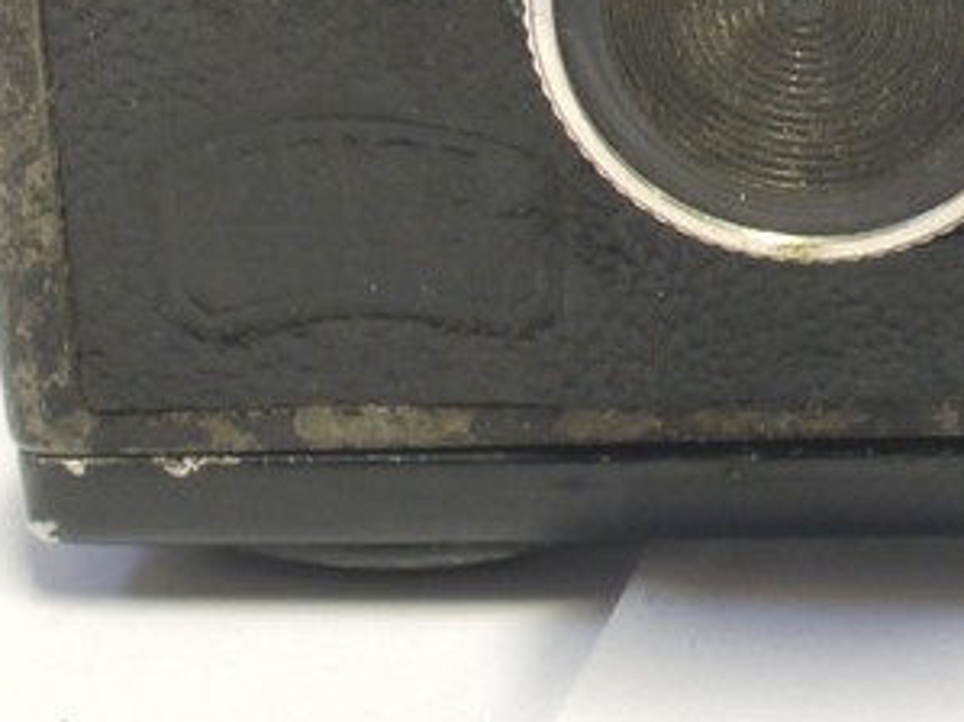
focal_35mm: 241
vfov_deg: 6.1
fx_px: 6709
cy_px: -190
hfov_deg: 8.0
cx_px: 1654
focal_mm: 30
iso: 400
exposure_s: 1/5
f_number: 9
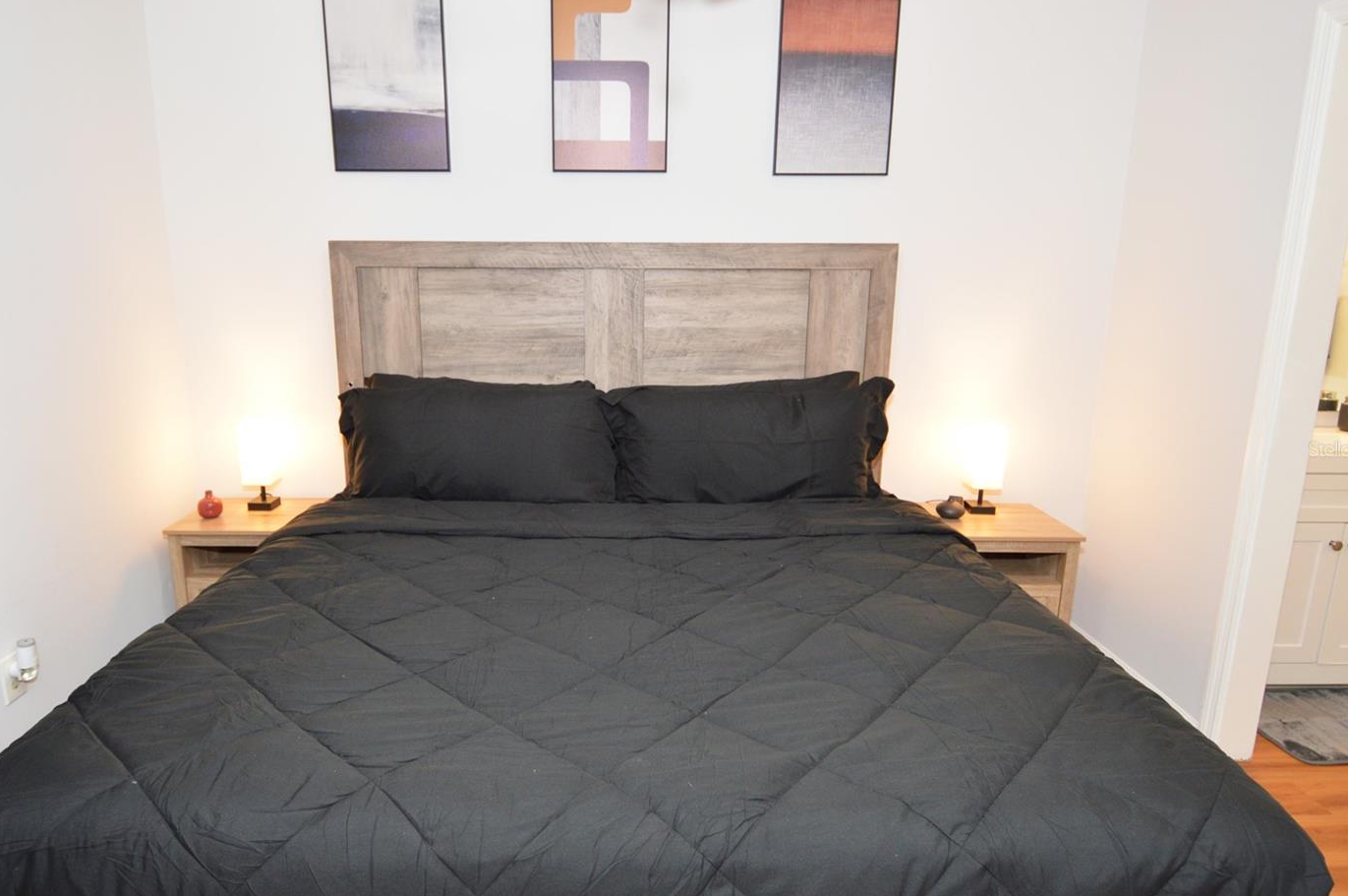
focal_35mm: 21
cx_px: 610
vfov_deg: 59.4
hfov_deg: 81.0
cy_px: 449
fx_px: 785
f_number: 4
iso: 720
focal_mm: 12
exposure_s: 1/60
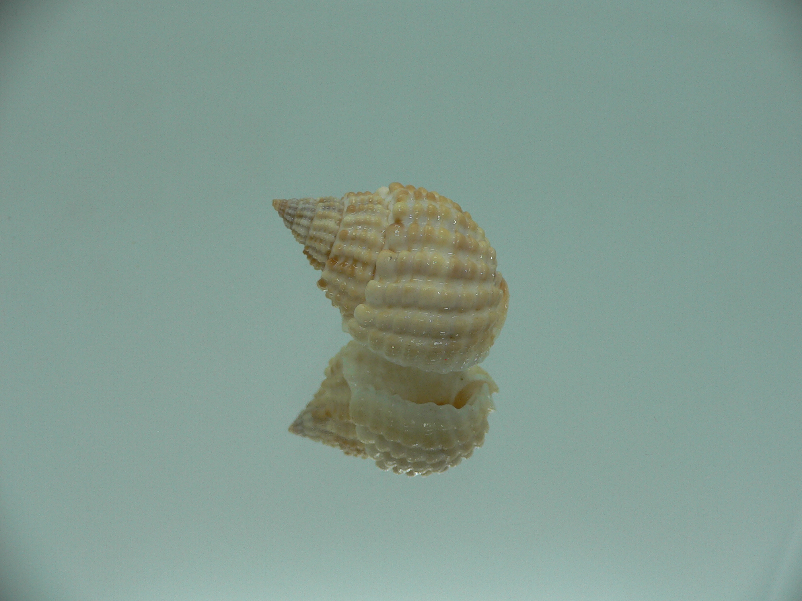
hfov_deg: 52.6
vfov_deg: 40.7
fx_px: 811
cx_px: 401
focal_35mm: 35
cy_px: 300
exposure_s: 1/60
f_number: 2.8
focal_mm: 4.6
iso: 80
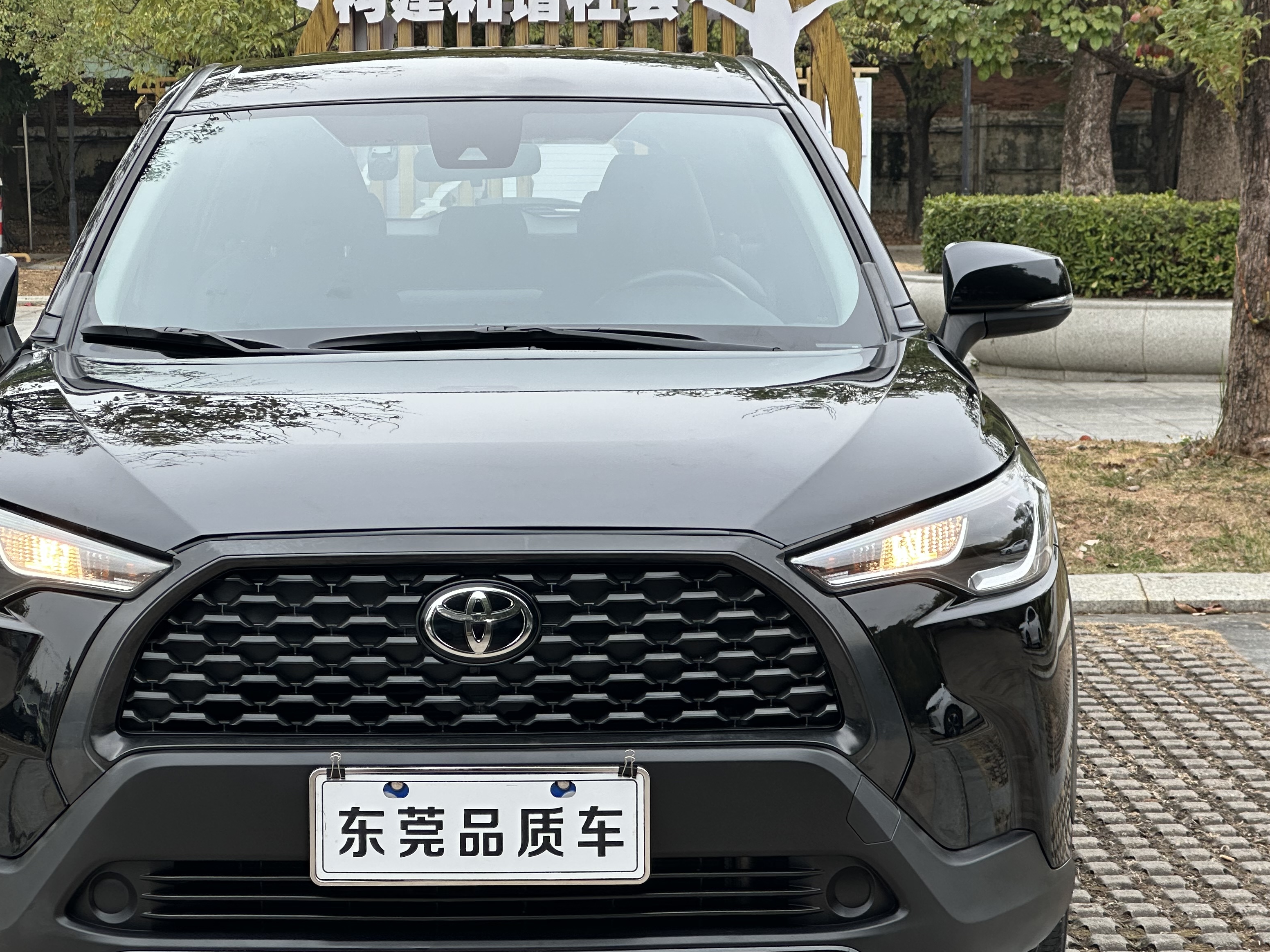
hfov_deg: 19.6
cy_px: 445
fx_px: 3668
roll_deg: -0.3
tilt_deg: -4.4
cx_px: 462
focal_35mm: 100
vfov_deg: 14.8
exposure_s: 1/176
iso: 32
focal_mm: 9
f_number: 2.8
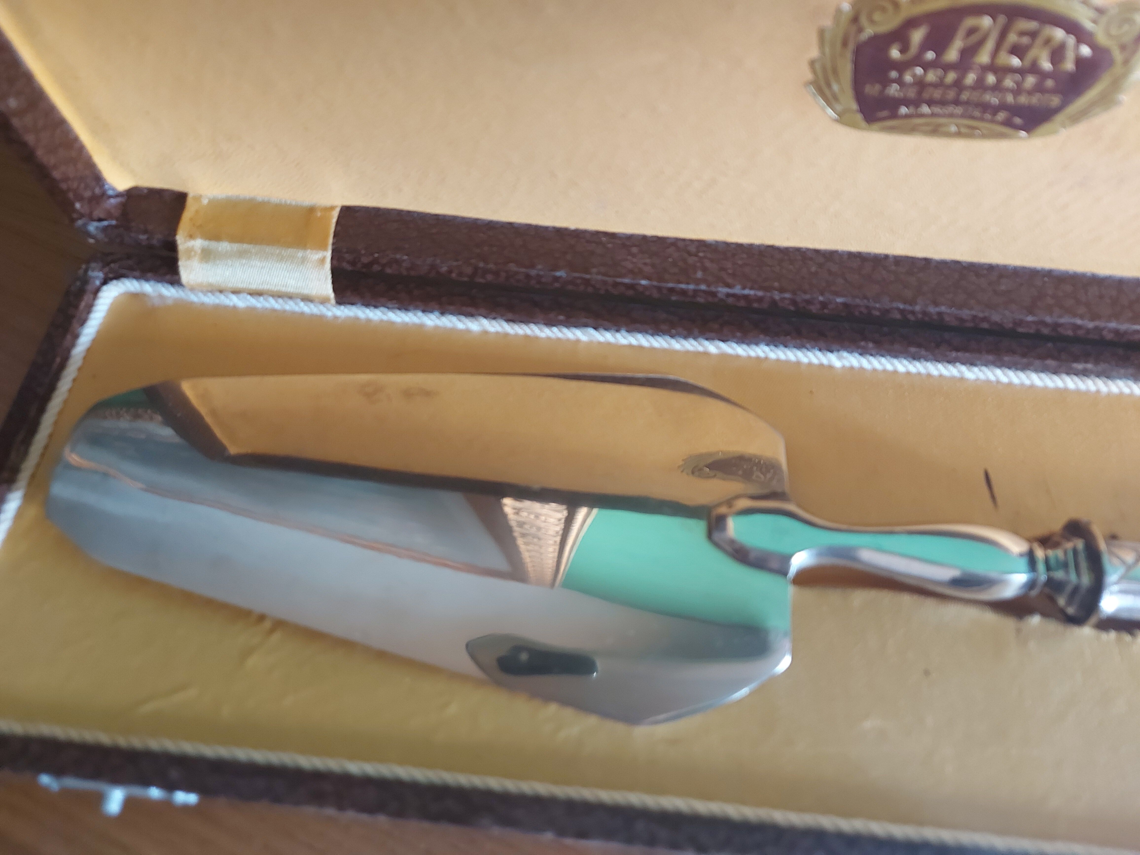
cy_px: 428
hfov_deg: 71.6
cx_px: 570
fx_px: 790
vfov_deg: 56.8
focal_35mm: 24
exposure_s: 1/50
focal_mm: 5.23
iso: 200
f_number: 1.8
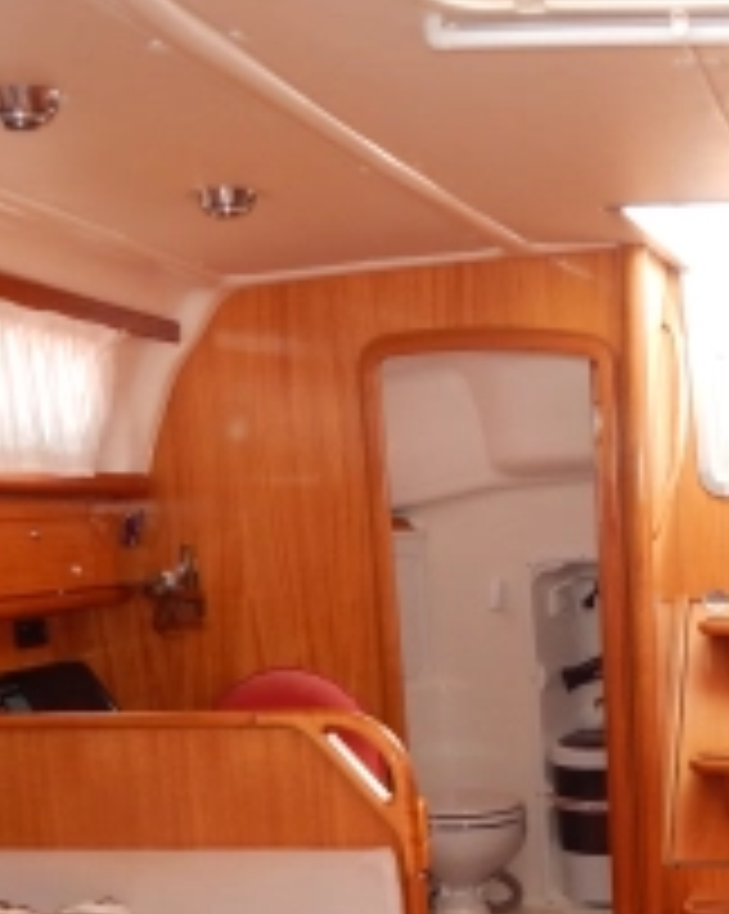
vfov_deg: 29.7
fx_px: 1648
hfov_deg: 22.7
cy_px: 826
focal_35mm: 61
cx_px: 900
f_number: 3
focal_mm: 4
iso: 125
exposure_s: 1/50
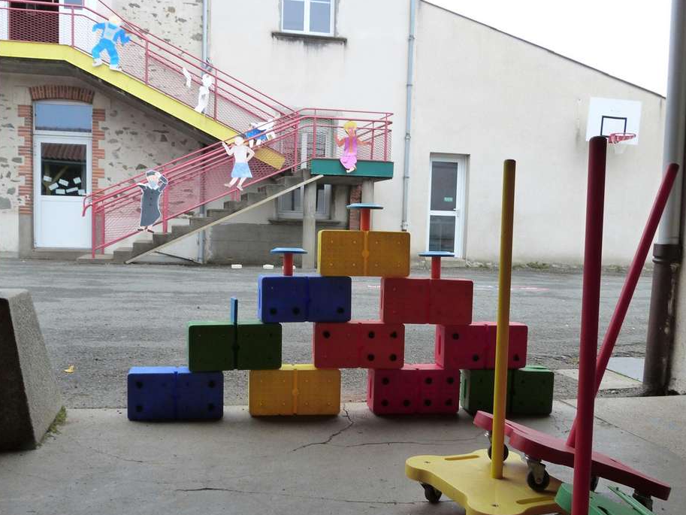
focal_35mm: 37
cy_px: 286
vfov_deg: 38.6
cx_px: 345
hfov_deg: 50.1
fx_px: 733
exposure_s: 1/125
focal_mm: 5.8
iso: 160
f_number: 4
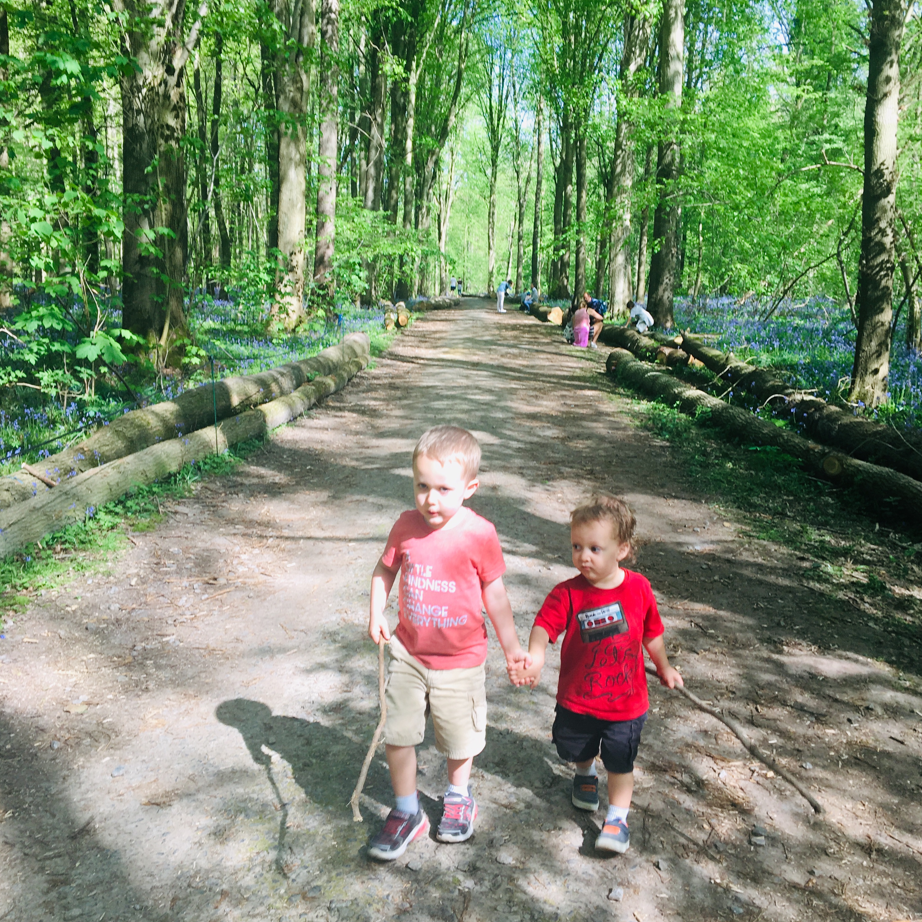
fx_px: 1055
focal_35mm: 35
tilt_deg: -6.0
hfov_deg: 47.2
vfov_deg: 47.2
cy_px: 433
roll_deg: +0.8
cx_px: 460
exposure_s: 1/146
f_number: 2.2
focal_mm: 4.15
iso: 25
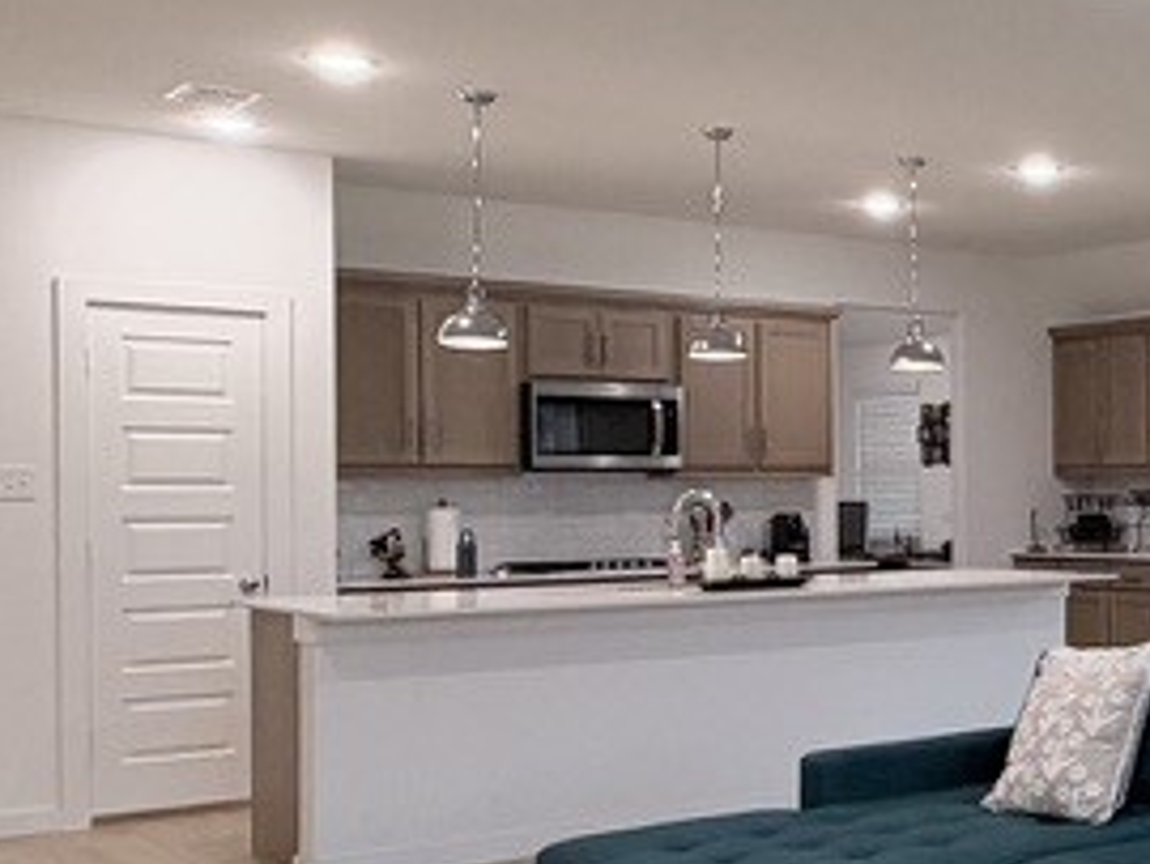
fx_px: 1762
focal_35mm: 53
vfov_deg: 27.5
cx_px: 1329
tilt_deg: +0.4
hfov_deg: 31.2
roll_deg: +0.3
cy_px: 498
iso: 200
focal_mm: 2.22
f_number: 2.2
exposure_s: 1/60
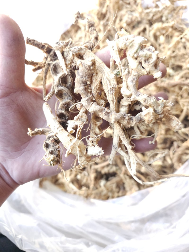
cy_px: 126
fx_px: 167
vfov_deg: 73.9
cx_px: 94
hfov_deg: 58.9
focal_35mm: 23
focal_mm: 6.3
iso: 800
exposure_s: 1/250
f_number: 1.7
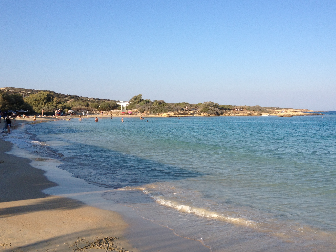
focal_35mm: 42
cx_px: 187
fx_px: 408
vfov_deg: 34.3
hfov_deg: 44.7
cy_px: 119
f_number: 2.4
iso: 50
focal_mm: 4.28
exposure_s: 1/1381
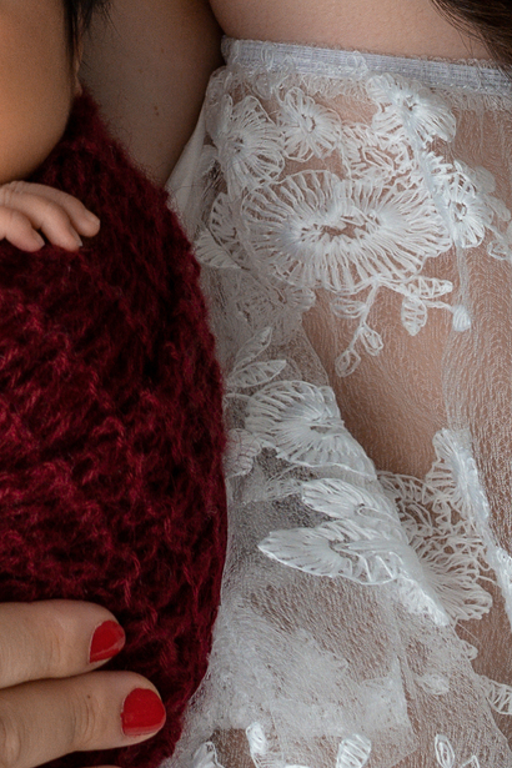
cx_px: -221
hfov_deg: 15.5
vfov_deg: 23.9
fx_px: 1749
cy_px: 37
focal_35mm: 82
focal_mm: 28
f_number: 5.6
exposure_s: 1/160
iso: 100
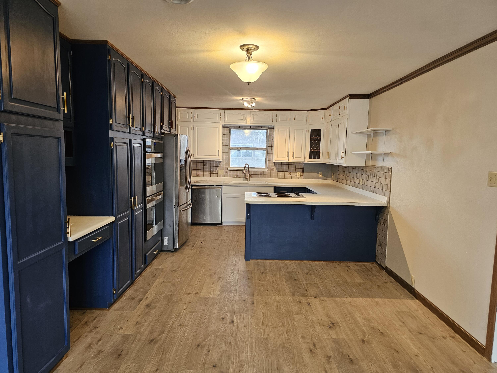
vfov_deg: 58.9
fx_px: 330
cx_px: 248
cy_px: 186
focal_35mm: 23
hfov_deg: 73.9
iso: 320
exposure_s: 1/120
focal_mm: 6.3
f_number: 1.7
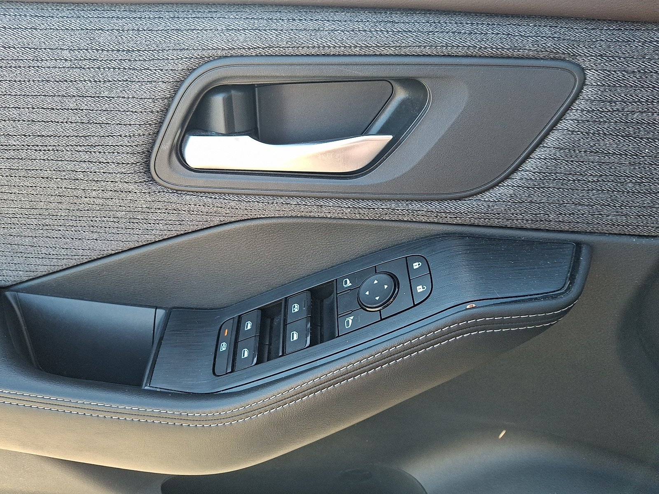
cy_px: 247
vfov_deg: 54.9
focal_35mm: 25
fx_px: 476
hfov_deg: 69.4
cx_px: 330
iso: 73
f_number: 1.8
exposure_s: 1/120
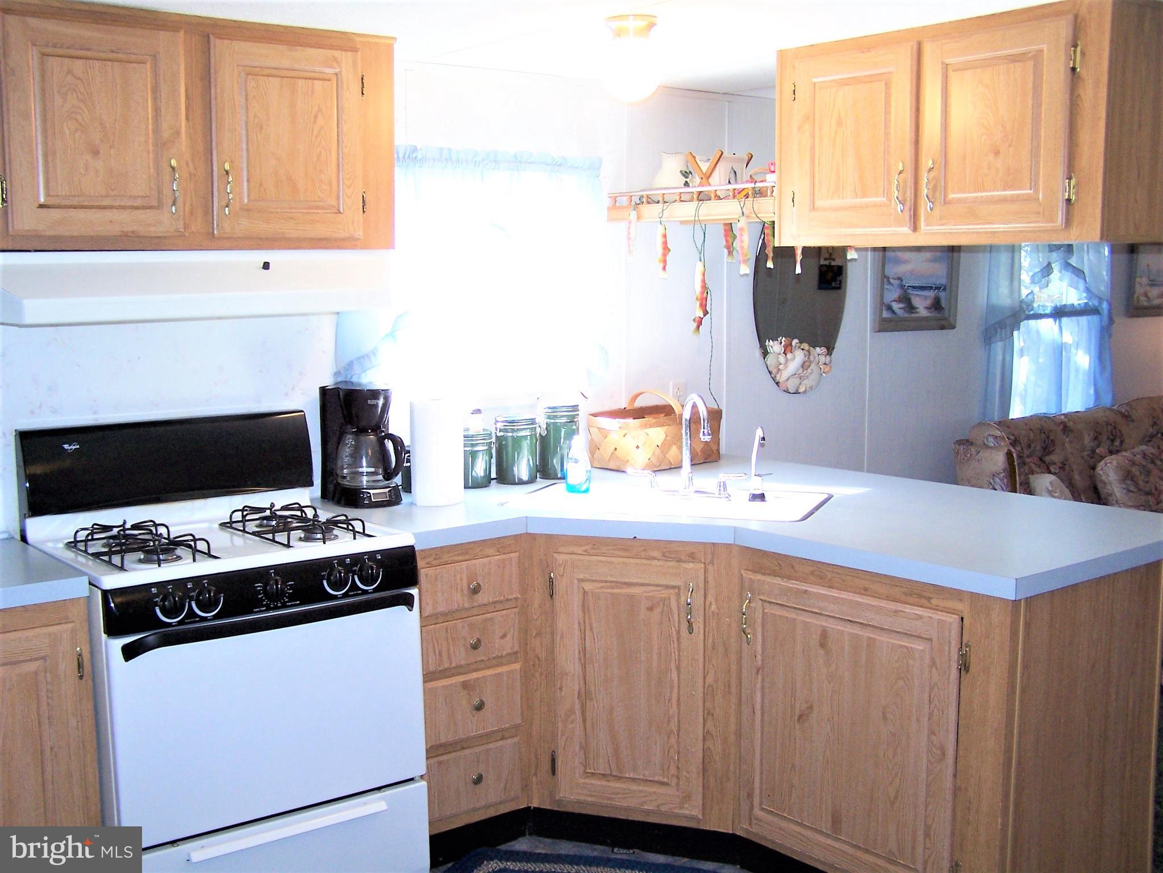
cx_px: 582
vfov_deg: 37.7
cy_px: 436
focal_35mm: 38
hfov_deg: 49.0
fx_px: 1277
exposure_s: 1/60
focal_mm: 6.3
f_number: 2.8
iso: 140
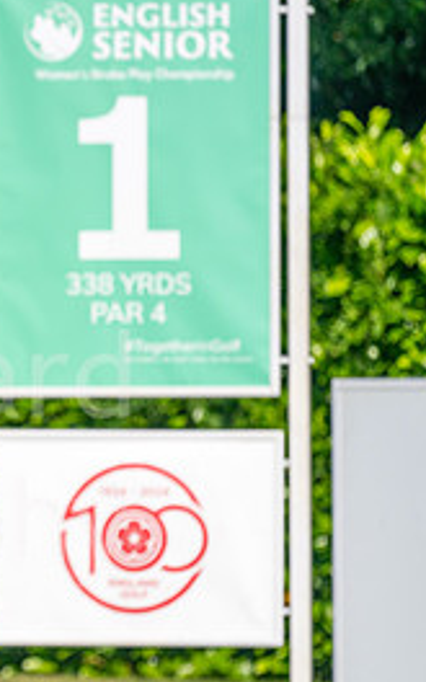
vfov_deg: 3.1
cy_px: 399
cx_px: -199
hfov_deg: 2.0
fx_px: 12464
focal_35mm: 671
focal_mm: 300
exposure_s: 1/4000
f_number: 5
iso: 200
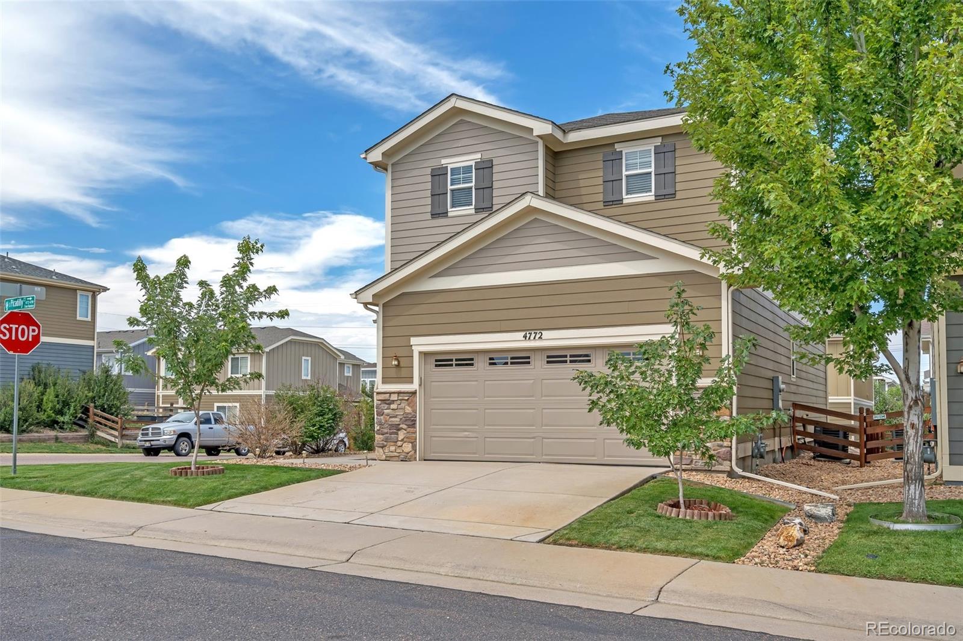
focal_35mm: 31
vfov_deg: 42.3
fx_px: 829
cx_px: 482
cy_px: 320
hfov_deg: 60.3
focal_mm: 31
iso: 100
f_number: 11
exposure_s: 1/125
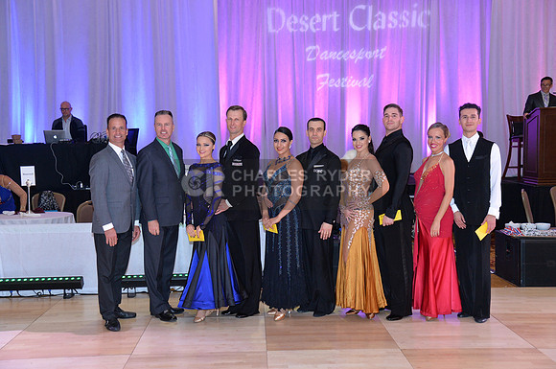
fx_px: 709
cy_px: 184
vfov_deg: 29.2
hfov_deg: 42.8
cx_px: 278
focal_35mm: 46
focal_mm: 46
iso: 2000
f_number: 5
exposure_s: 1/250
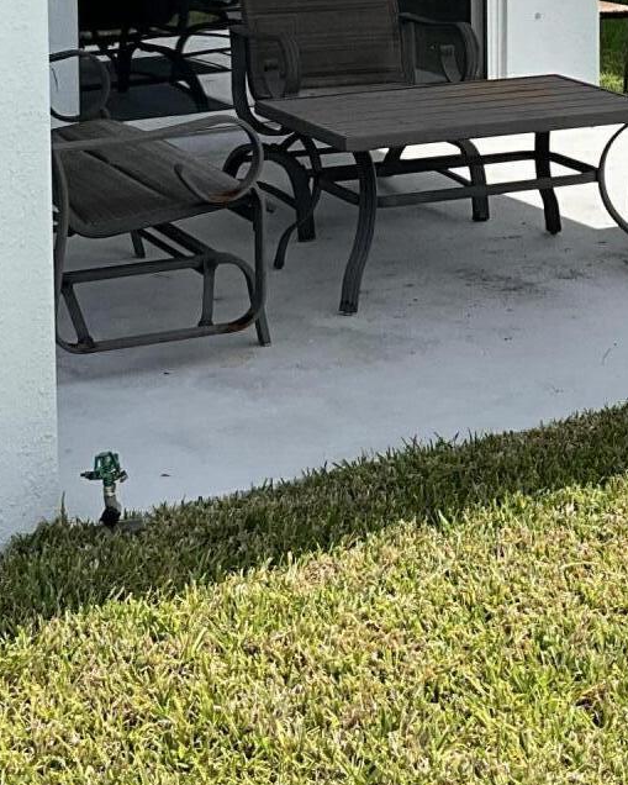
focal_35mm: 89
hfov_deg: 17.3
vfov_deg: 20.4
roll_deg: +0.5
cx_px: 384
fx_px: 2067
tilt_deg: -4.1
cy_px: -96
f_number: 1.8
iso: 25
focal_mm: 3
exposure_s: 1/1848
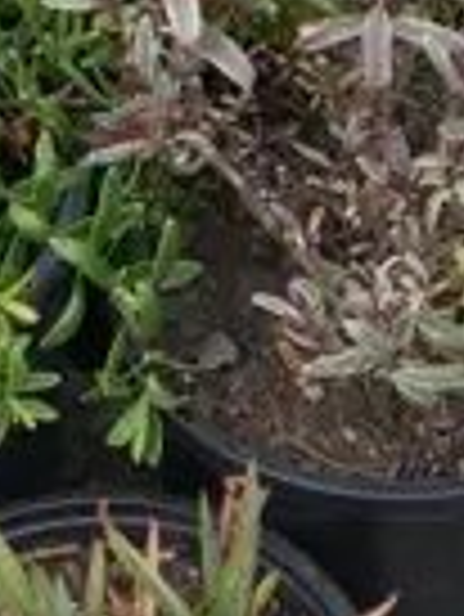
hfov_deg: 5.9
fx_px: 4533
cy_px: -513
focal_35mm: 254
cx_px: 182
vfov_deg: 7.5
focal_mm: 17
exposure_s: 1/160
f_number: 5
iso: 200
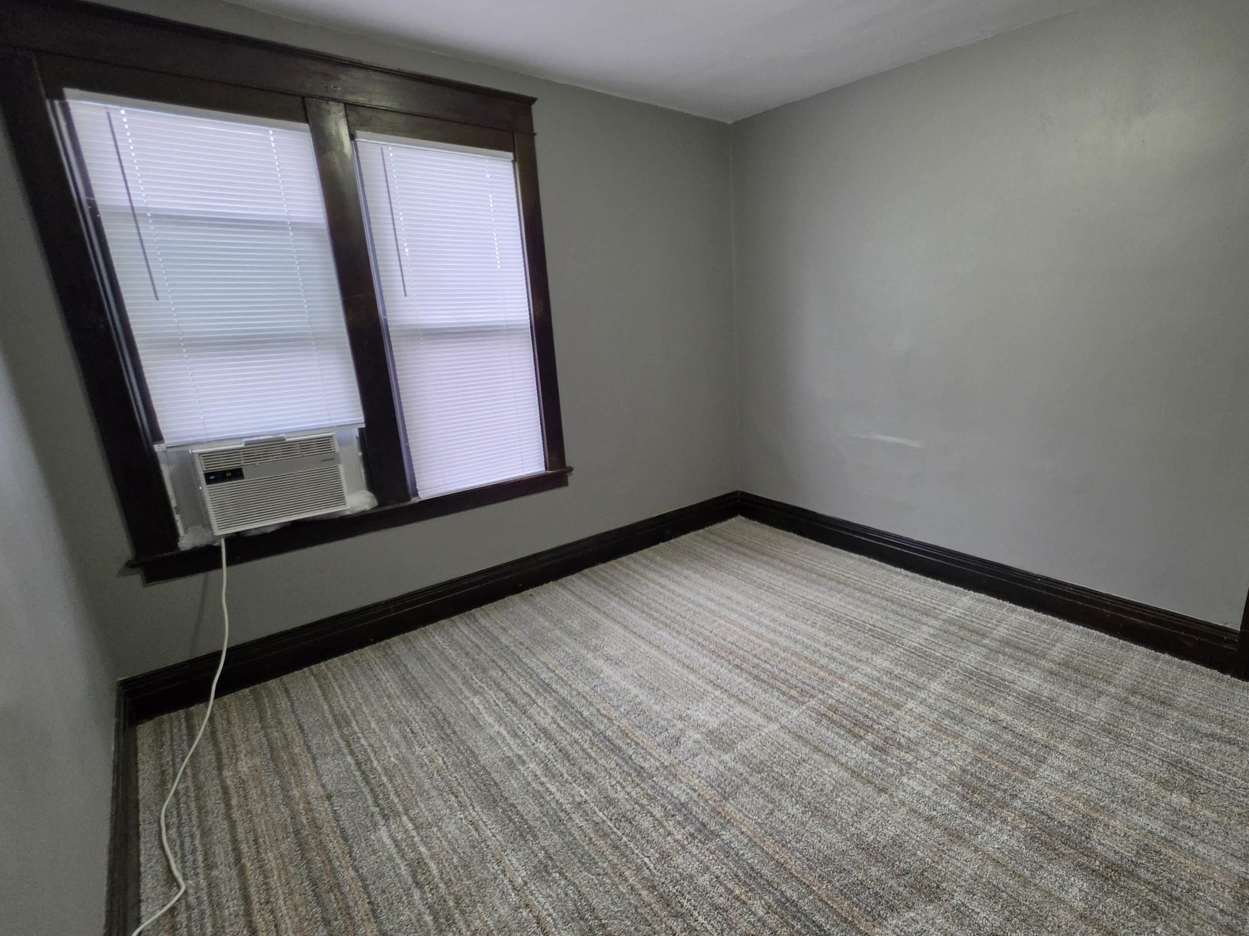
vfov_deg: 78.1
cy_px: 468
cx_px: 749
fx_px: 577
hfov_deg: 93.3
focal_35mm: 16
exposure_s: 1/120
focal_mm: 2.2
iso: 250
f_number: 1.9
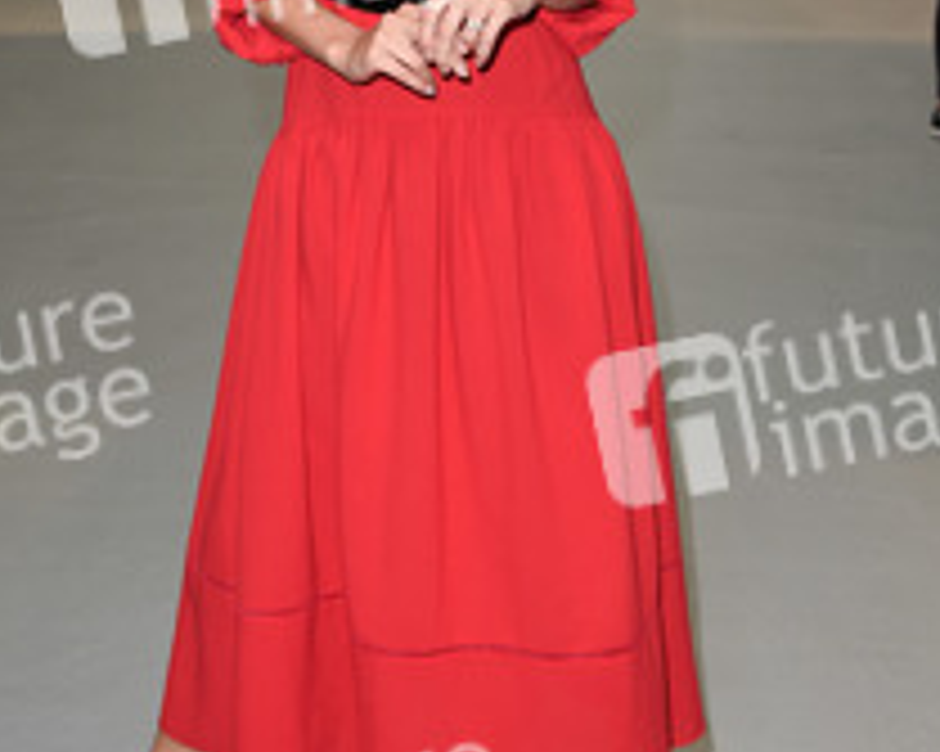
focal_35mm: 72
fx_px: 2002
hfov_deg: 26.4
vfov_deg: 21.0
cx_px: 412
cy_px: 176
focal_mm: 40
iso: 1250
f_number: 5.6
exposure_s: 1/125
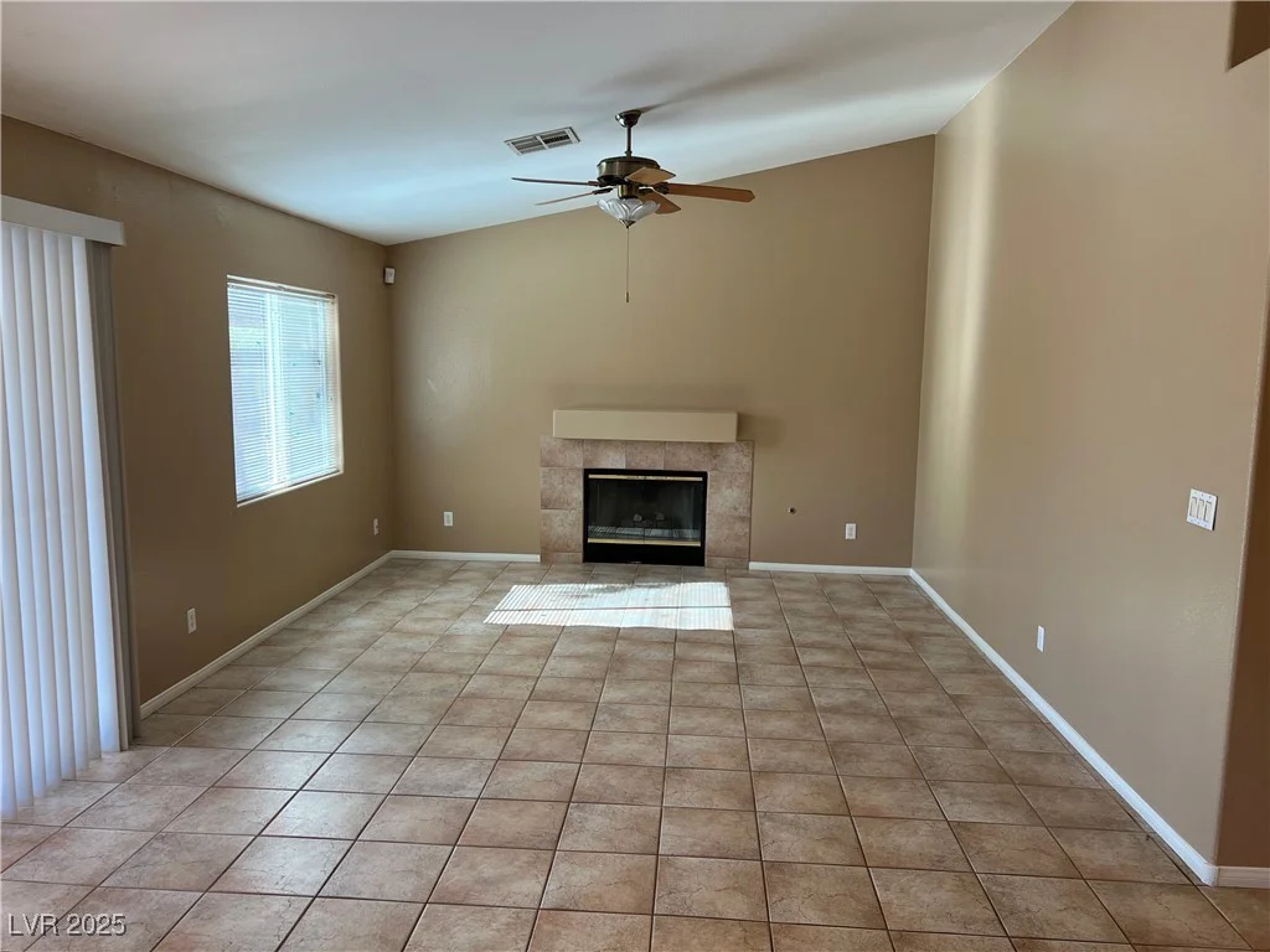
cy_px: 476
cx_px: 635
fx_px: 954
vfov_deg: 53.1
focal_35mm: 26
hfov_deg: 67.3
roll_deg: -1.8
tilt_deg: -7.0
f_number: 1.5
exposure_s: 1/120
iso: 64
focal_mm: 5.7
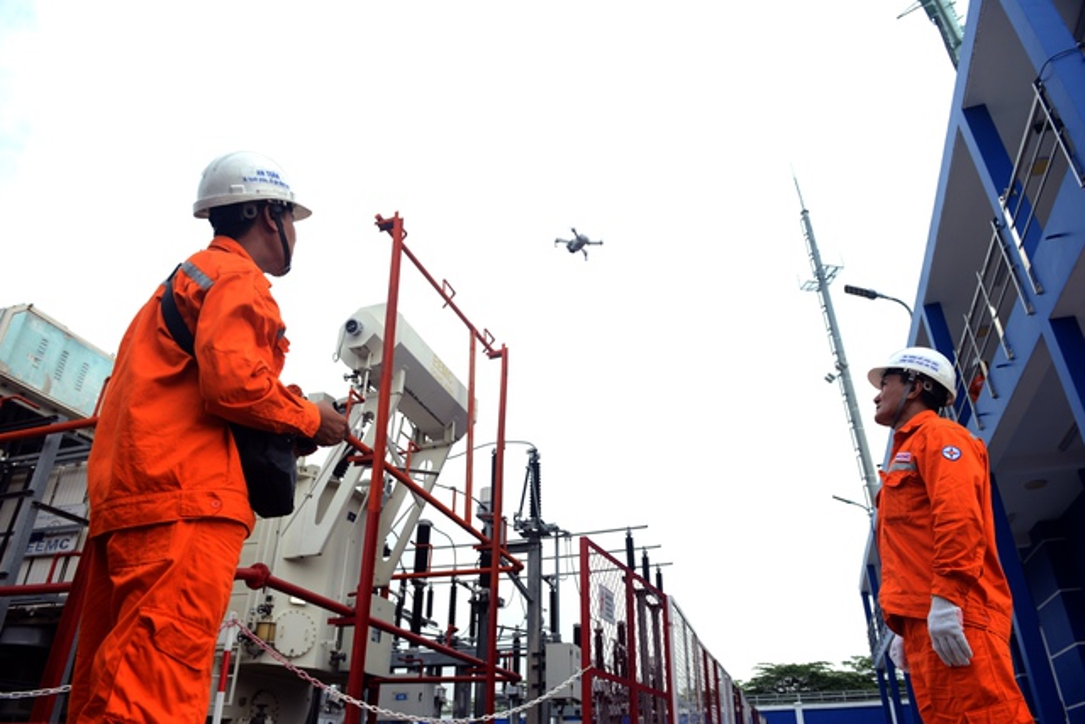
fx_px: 723
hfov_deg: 73.7
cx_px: 542
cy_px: 362
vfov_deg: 53.2
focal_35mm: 24
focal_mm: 24
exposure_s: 1/640
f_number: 5
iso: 200
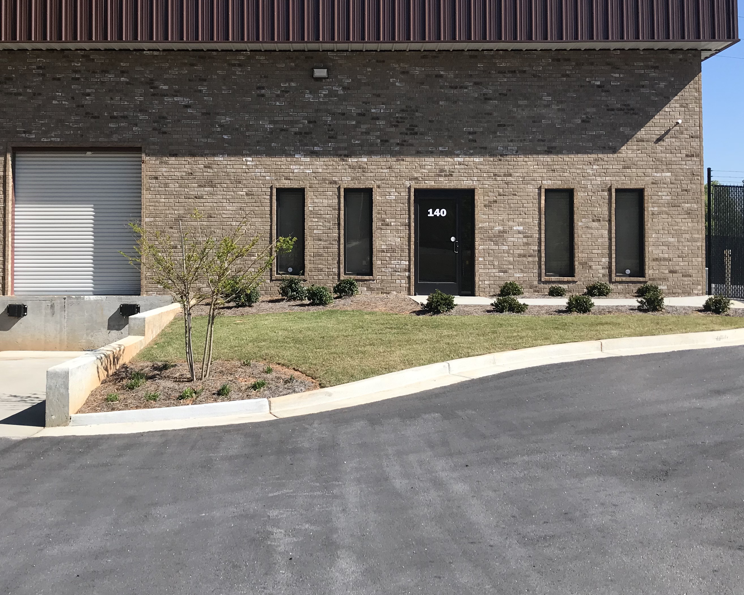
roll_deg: +0.3
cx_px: 335
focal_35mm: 42
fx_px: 925
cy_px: 231
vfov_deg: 35.5
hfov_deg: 43.8
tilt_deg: +1.1
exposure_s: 1/2037
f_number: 1.8
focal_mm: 3.99
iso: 20
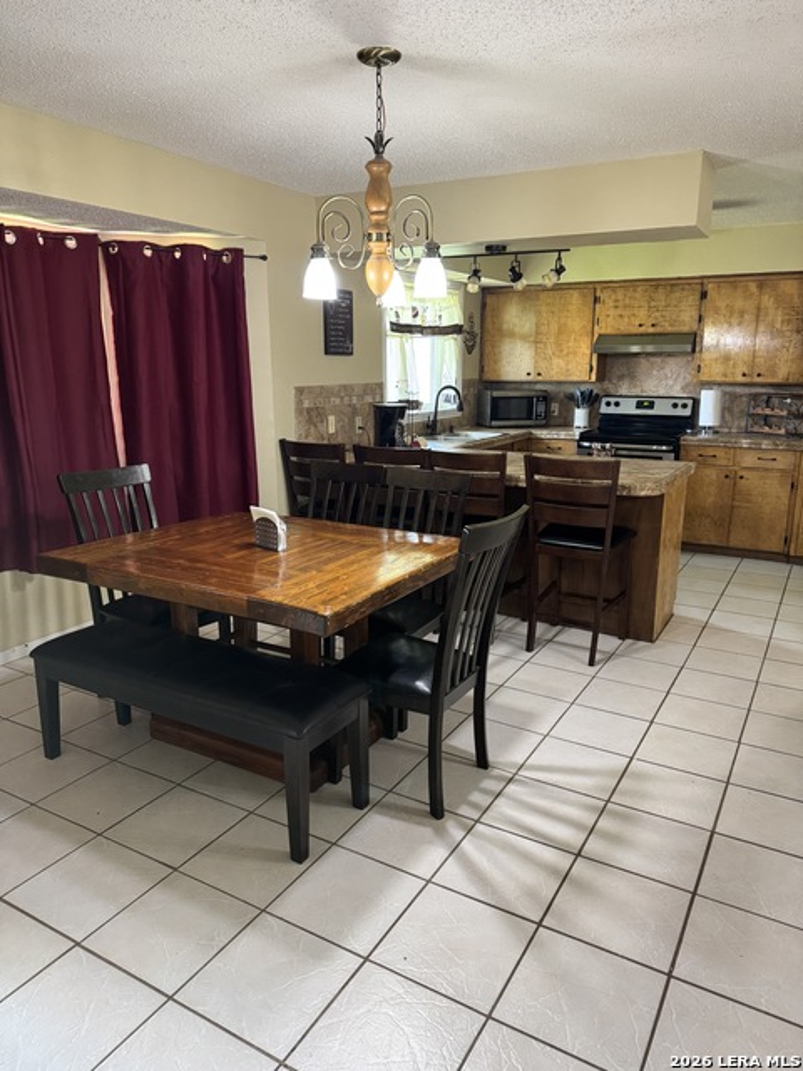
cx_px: 402
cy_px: 536
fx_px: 742
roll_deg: +0.0
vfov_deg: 71.6
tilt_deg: -13.4
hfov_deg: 56.8
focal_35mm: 24
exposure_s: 1/60
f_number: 1.78
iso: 320
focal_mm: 6.76
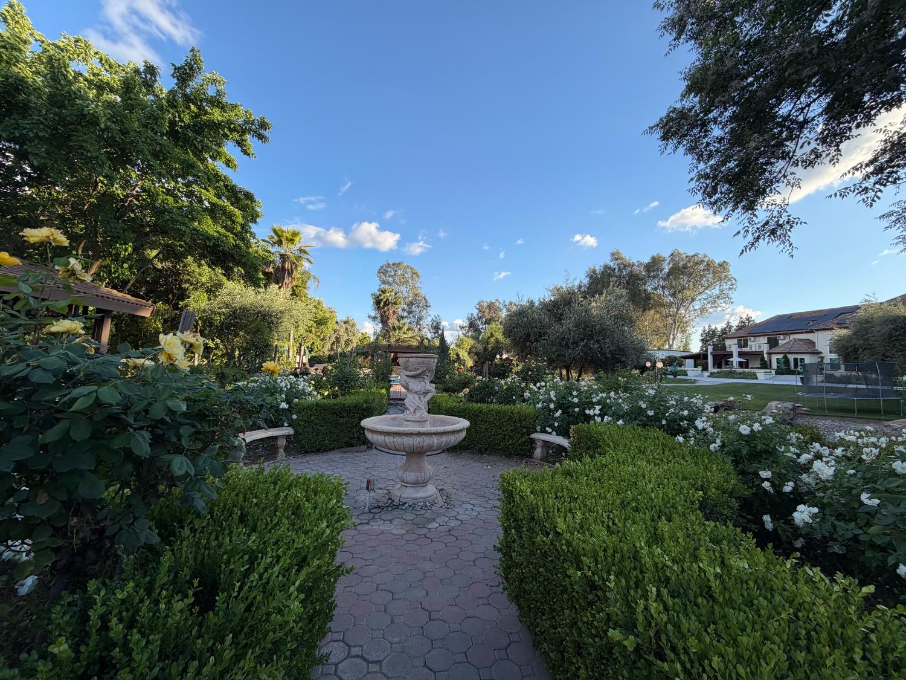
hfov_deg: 102.1
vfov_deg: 85.7
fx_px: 366
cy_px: 340
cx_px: 453
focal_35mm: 14
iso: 40
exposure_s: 1/510
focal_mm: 2.22
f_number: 2.2
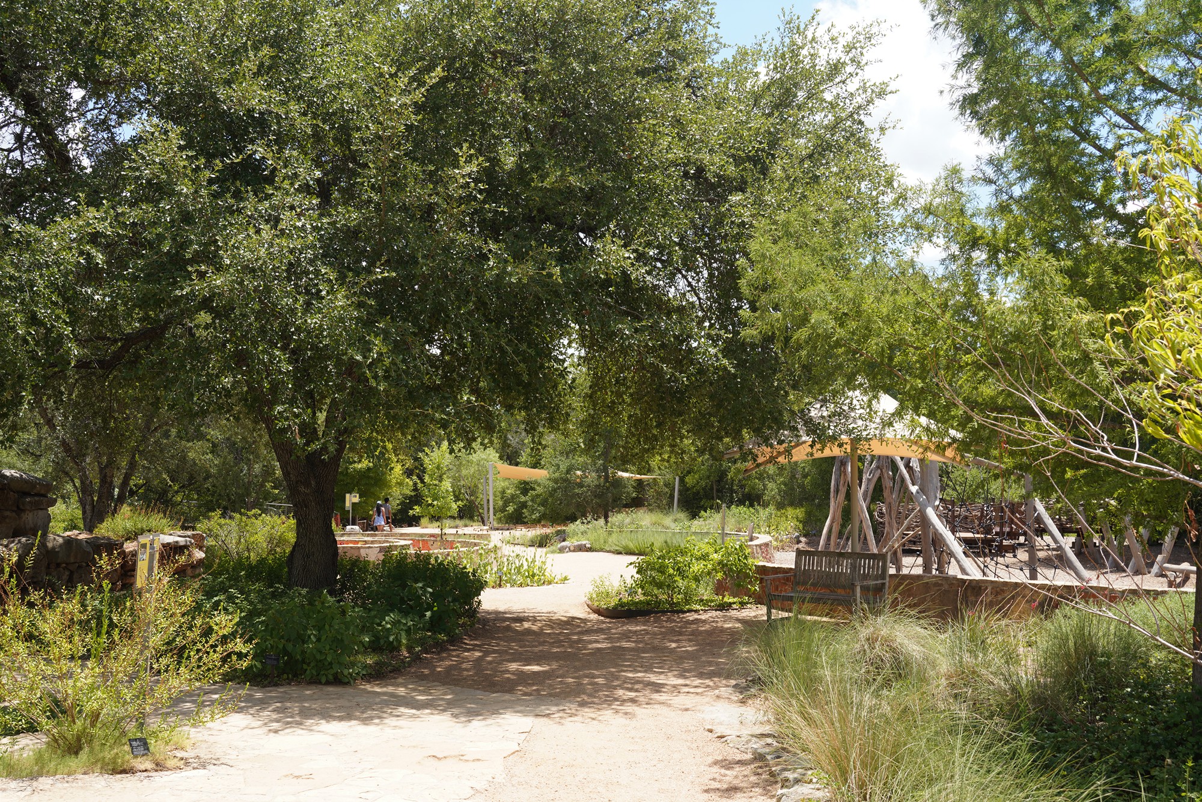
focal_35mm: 38
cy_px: 401
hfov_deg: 50.7
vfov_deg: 35.1
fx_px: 1269
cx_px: 601
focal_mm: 38
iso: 160
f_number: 11
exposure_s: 1/100
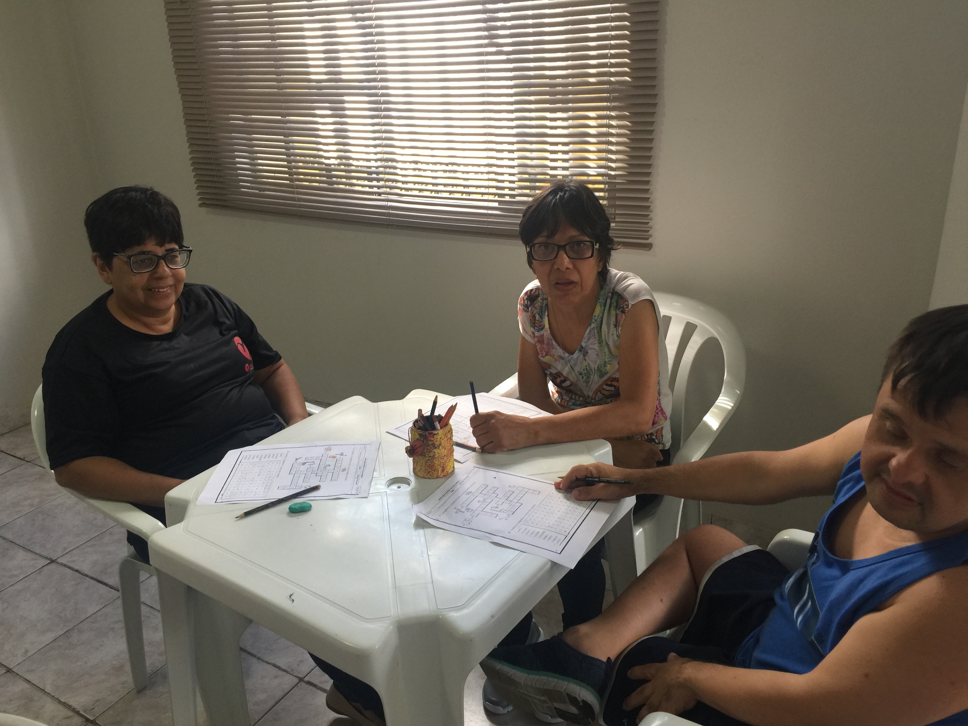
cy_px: 363
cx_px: 484
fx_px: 811
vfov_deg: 48.2
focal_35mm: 29
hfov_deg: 61.7
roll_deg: +1.5
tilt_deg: -23.4
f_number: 2.2
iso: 32
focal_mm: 4.15
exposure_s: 1/15
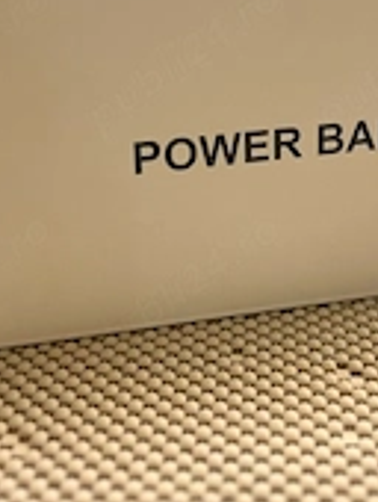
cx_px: 242
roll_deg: +0.7
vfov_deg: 30.8
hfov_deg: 24.0
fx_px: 886
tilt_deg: -18.7
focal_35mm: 61
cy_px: 94
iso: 125
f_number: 1.6
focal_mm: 5.1
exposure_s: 1/100
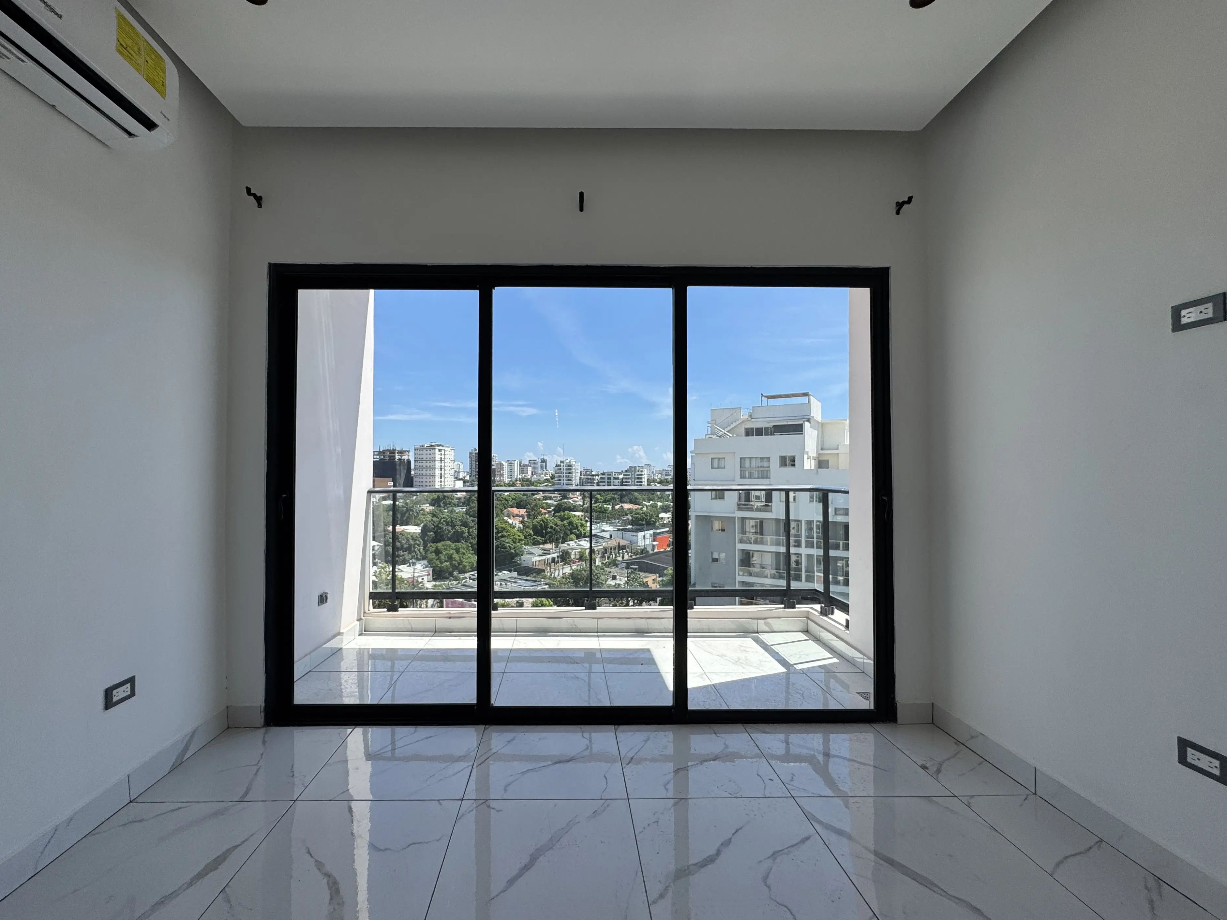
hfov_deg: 98.0
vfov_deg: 81.7
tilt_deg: +0.5
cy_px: 467
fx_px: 532
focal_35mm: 15
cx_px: 571
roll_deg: +0.4
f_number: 2.2
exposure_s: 1/1976
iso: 50
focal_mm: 2.22
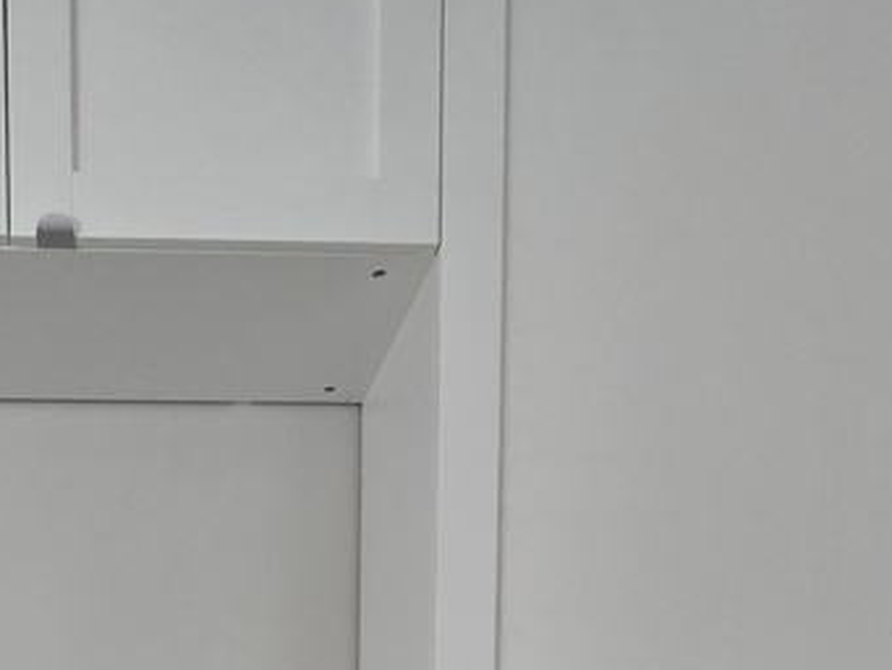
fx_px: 1005
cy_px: 971
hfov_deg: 45.0
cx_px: 157
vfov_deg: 27.3
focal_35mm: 39
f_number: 2.2
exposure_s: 1/60
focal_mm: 2.2
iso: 80
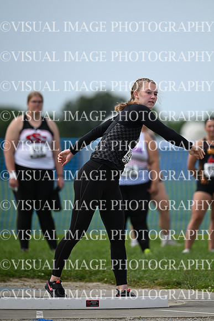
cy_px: 160
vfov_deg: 5.2
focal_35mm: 400
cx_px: 107
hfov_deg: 3.4
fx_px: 3564
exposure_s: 1/4000
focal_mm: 400
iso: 500
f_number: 4.5
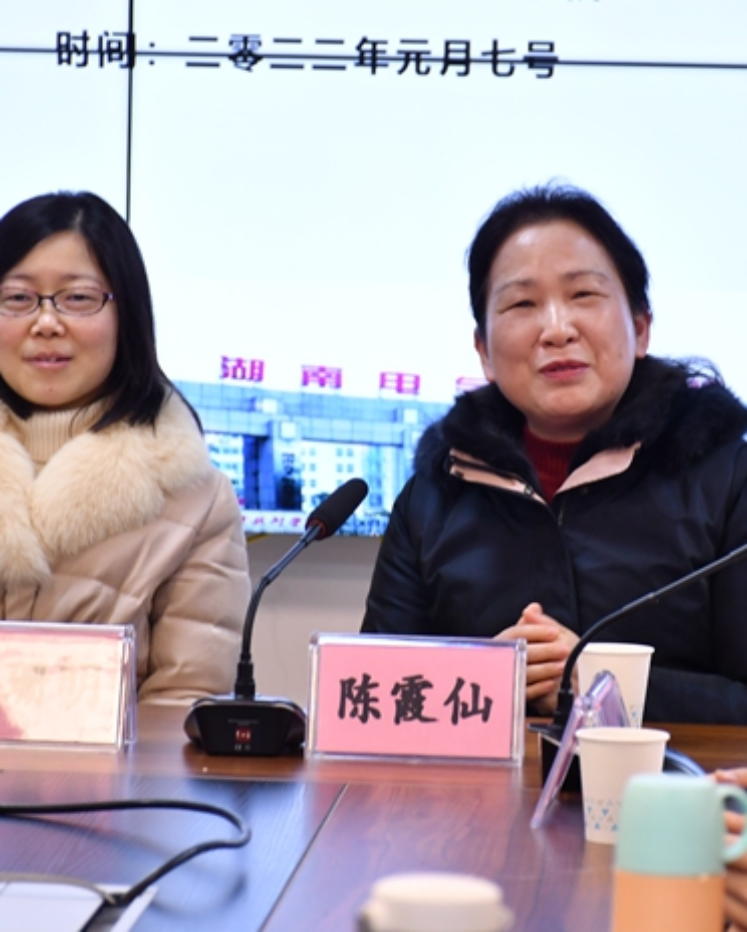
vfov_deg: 10.1
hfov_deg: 8.1
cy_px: 465
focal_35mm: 191
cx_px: 440
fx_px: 5271
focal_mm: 90
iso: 1000
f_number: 5.3
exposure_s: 1/80
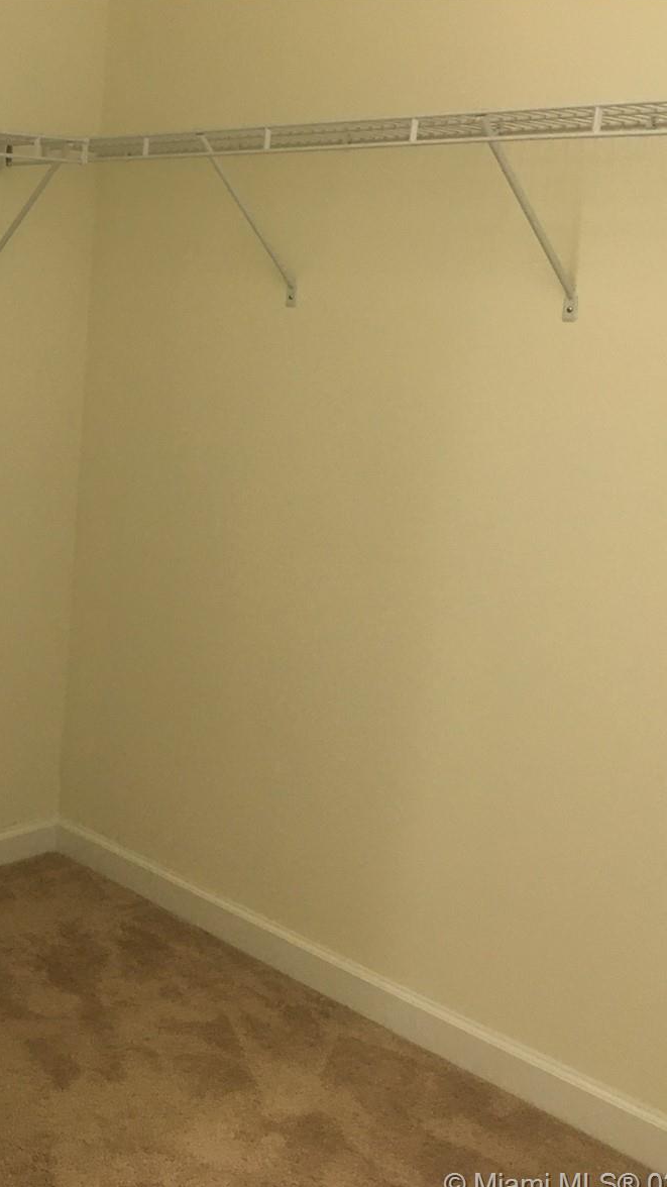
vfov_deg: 47.4
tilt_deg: -14.9
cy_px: 600
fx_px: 1353
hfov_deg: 25.9
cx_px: -35
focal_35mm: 43
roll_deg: -2.0
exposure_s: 1/30
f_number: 2.2
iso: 80
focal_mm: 4.15
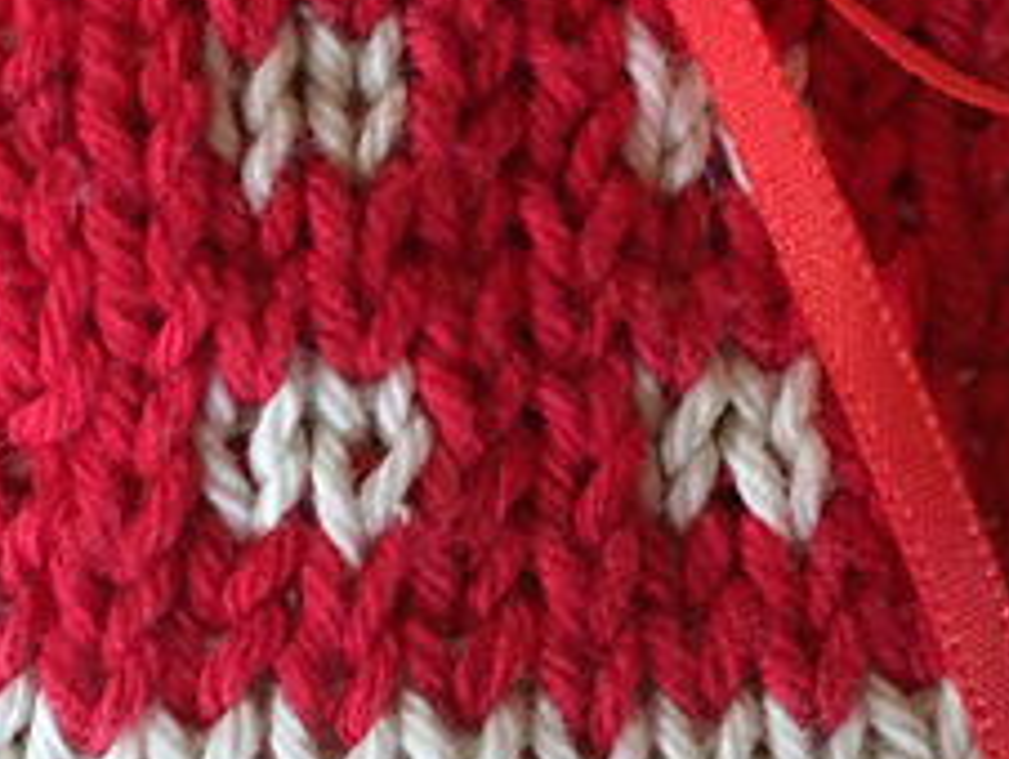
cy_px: 179
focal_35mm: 82
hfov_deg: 23.6
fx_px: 2393
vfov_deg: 17.9
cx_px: 263
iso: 250
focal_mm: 4.15
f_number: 2.2
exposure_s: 1/25
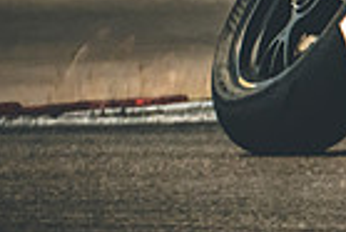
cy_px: -196
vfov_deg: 0.6
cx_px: 657
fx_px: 24110
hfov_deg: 0.8
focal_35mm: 2506
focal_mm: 400
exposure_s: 1/2500
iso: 1250
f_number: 5.6
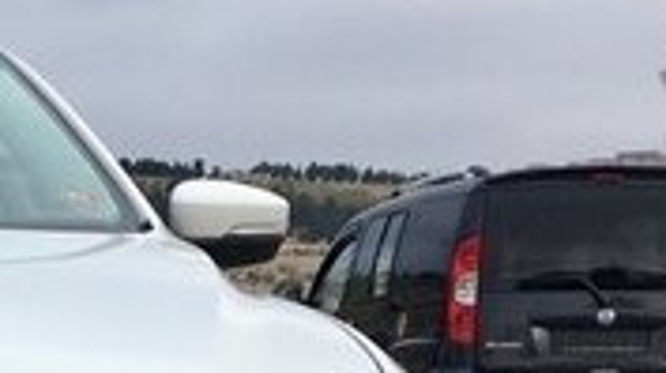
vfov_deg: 9.9
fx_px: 2081
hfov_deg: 16.5
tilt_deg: -7.5
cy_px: 582
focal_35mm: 118
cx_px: -354
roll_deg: -0.9
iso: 25
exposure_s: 1/845
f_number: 2.2
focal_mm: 4.15
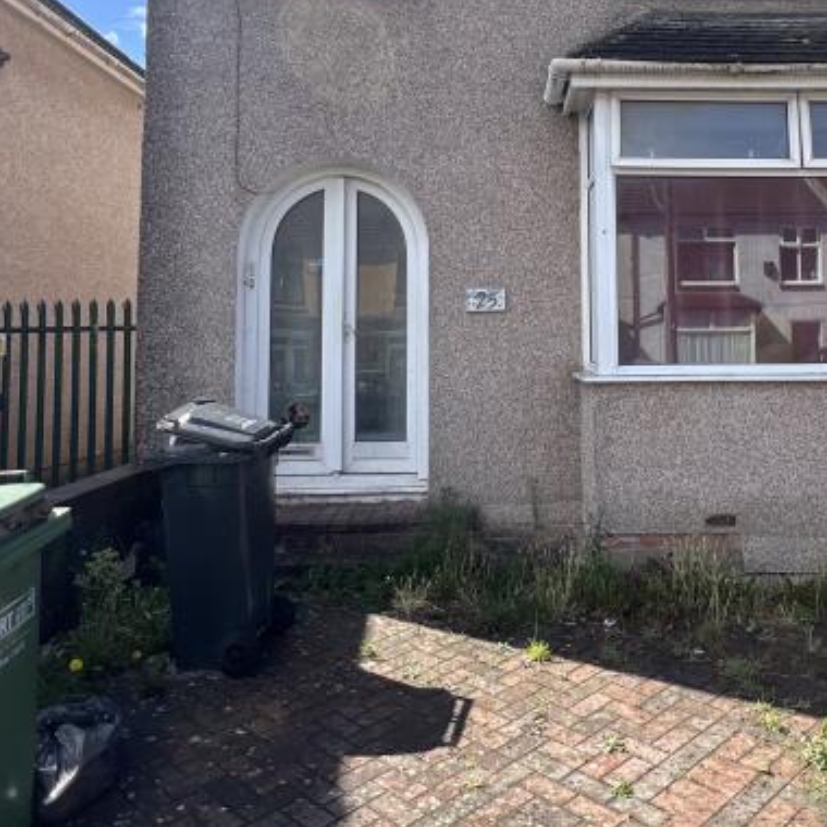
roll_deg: +0.8
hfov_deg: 51.8
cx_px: 535
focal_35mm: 31
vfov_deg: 51.3
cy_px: 257
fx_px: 838
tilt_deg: +4.4
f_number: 1.8
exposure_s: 1/531
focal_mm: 1.57
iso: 32
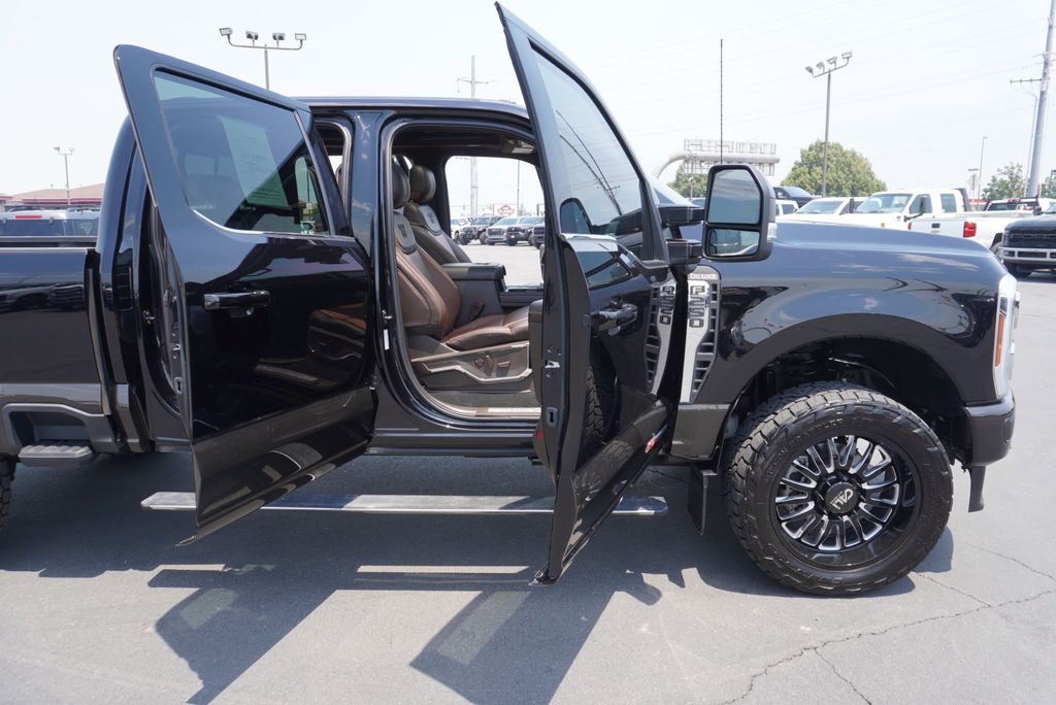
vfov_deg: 53.2
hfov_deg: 73.7
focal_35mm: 24
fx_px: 704
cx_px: 528
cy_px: 352
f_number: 6.3
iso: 100
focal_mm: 16
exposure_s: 1/160
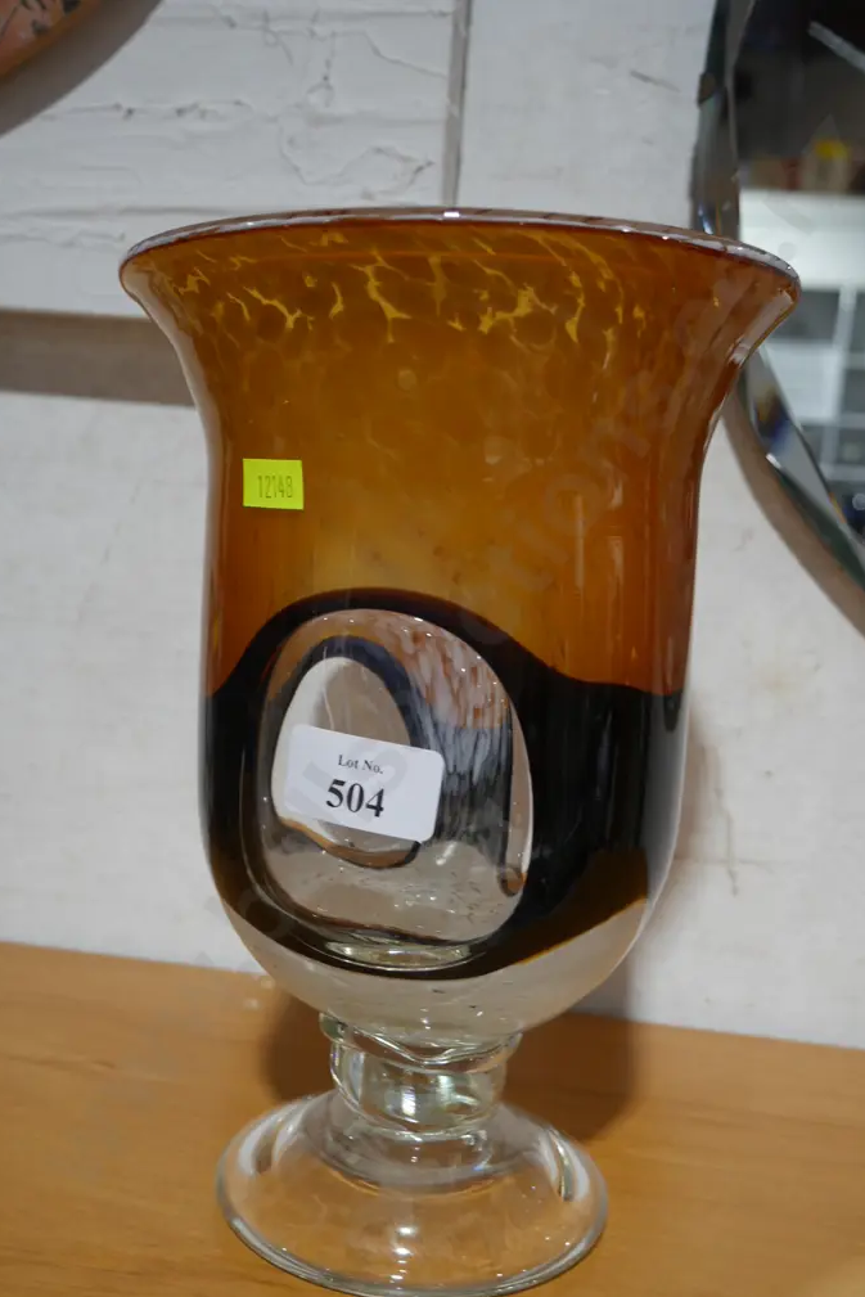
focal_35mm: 38
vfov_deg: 50.7
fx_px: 1369
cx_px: 456
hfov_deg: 35.1
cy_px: 657
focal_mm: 18
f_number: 4
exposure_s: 1/60
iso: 320
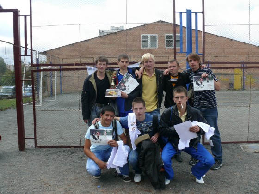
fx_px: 262
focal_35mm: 35
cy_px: 97
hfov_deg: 52.6
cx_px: 130
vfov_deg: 40.7
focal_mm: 7.4
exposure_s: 1/200
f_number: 4.5
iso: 100
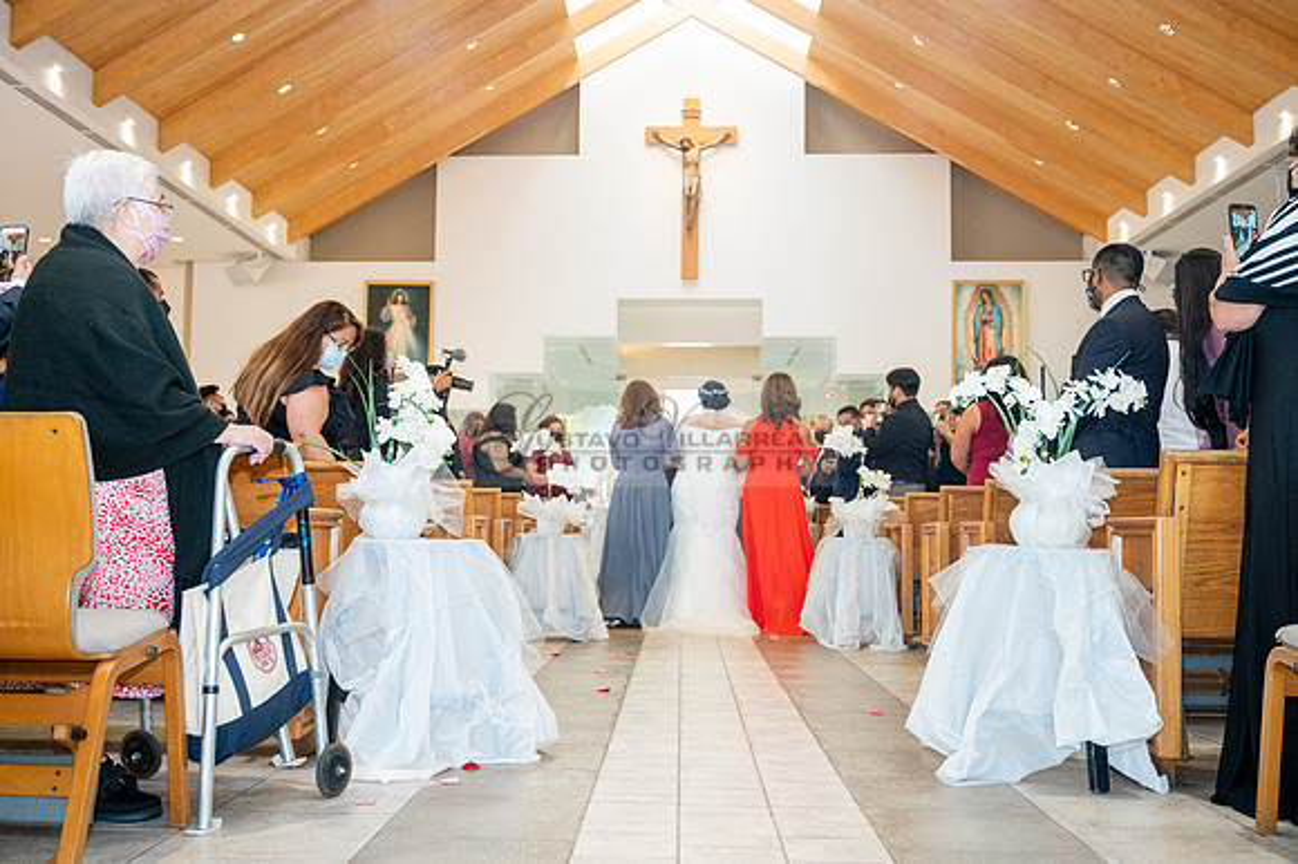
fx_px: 1341
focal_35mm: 37
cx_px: 614
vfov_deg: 35.7
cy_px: 430
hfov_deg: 51.6
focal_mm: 34
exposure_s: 1/200
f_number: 4
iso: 2000
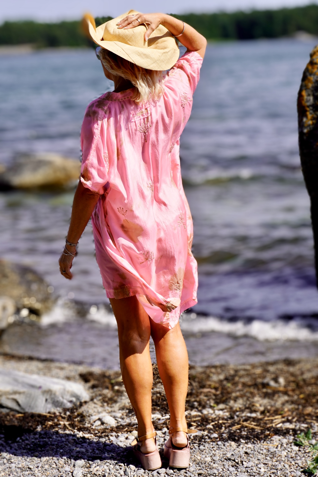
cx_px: 159
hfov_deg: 20.2
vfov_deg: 29.9
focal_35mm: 68
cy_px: 238
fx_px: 894
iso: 100
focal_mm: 45
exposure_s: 1/640
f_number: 5.6
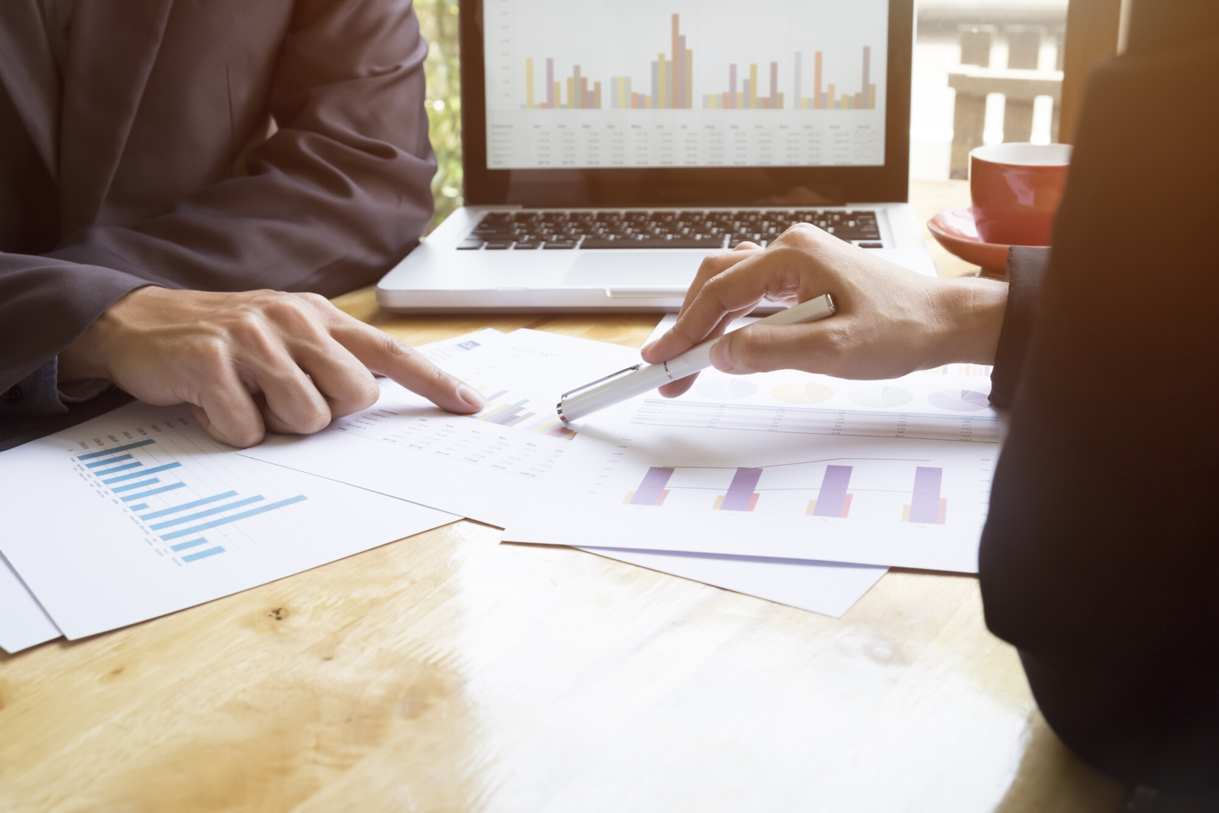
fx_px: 1287
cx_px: 610
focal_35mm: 38
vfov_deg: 35.0
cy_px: 406
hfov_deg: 50.7
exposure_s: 1/125
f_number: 5.6
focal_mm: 25.4
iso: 250
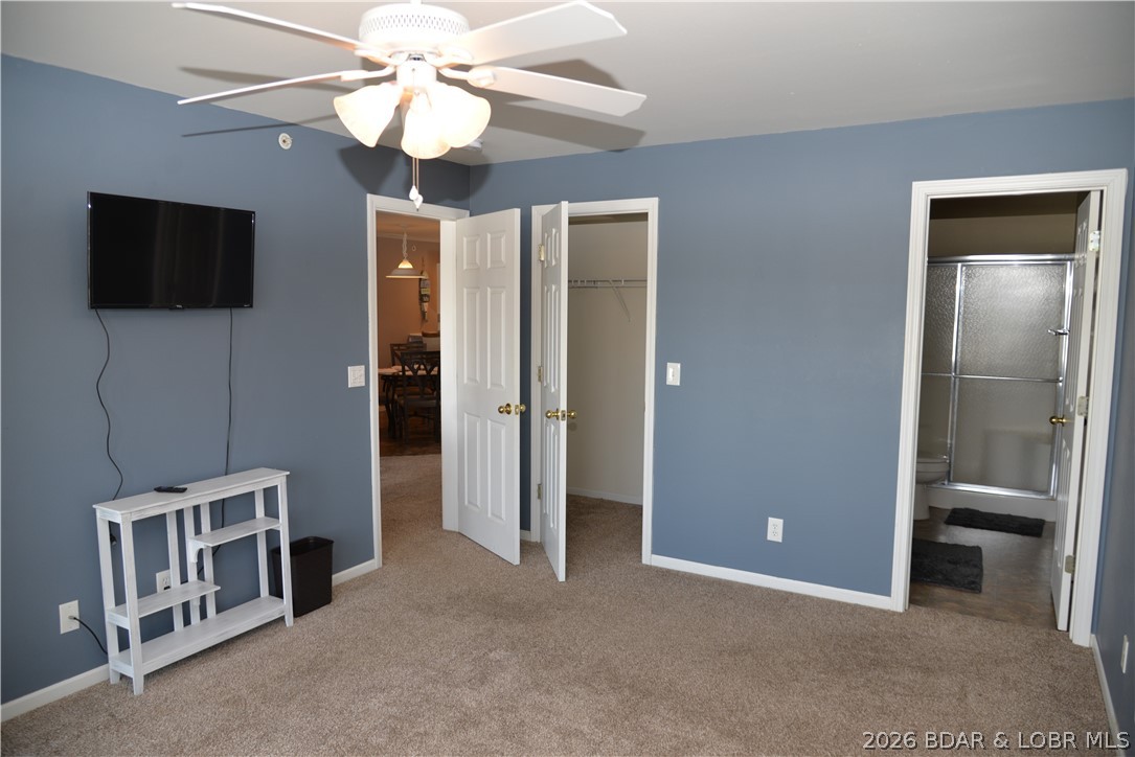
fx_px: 757
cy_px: 378
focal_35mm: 24
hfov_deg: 73.7
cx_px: 568
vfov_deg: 53.2
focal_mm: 24
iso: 250
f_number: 4
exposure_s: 1/60
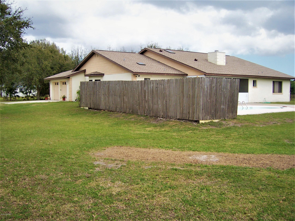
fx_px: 307
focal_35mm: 36
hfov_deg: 51.4
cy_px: 110
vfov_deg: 39.7
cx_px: 148
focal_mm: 6
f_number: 3
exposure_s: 1/1000
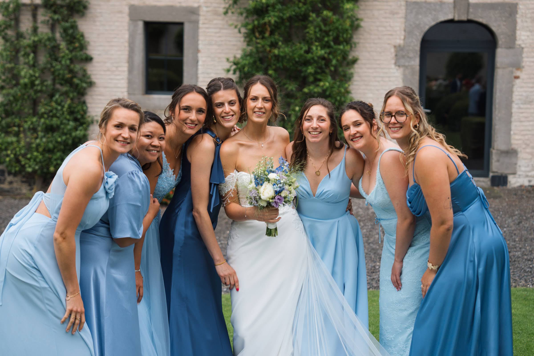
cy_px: 162
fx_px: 1109
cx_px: 253
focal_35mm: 75
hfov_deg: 27.1
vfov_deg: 18.2
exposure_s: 1/1000
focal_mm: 65
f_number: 2.8
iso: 100
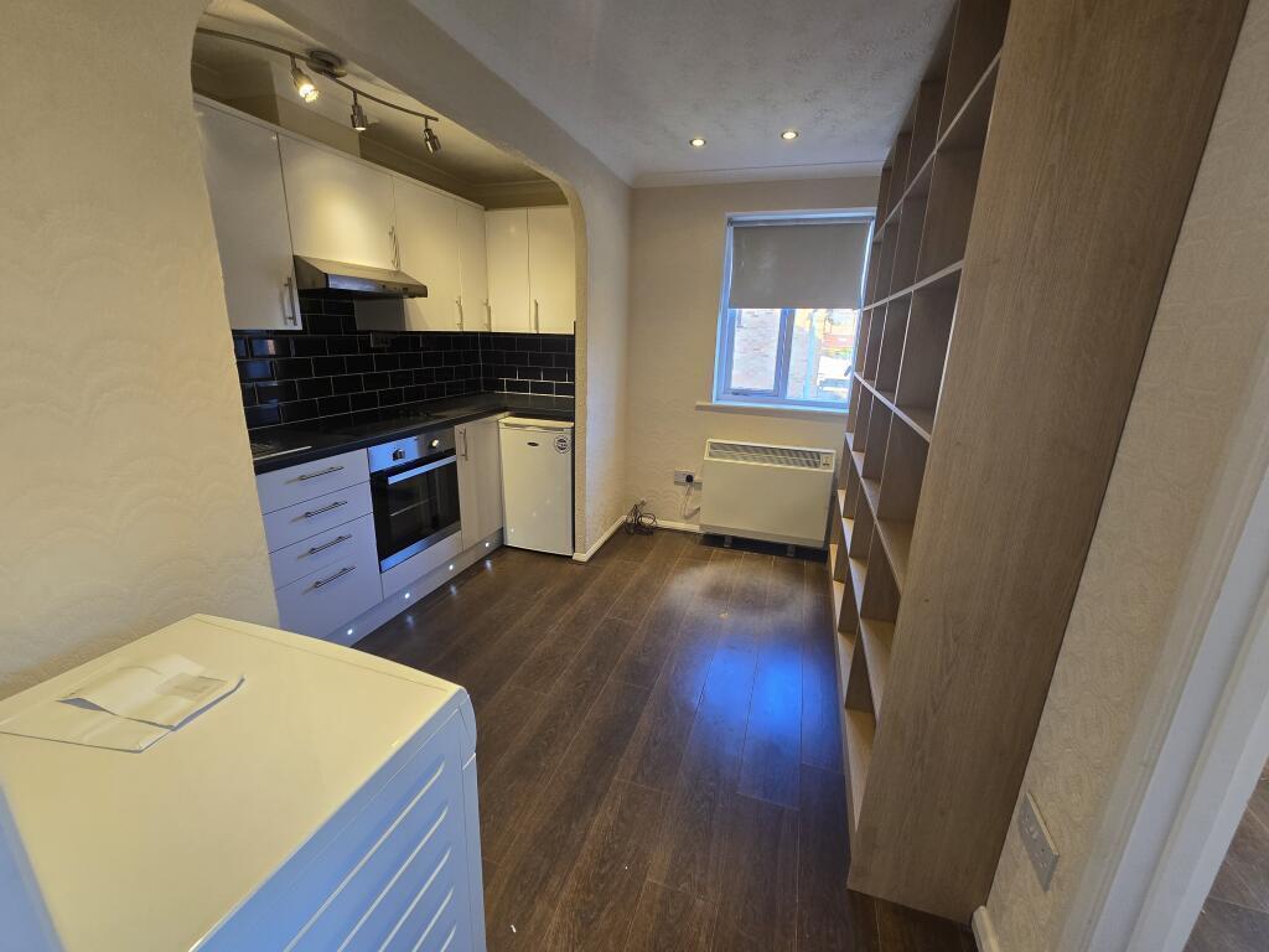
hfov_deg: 106.2
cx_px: 634
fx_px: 477
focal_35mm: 13
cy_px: 476
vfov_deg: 89.9
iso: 80
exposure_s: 1/50
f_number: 2.2
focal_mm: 2.2
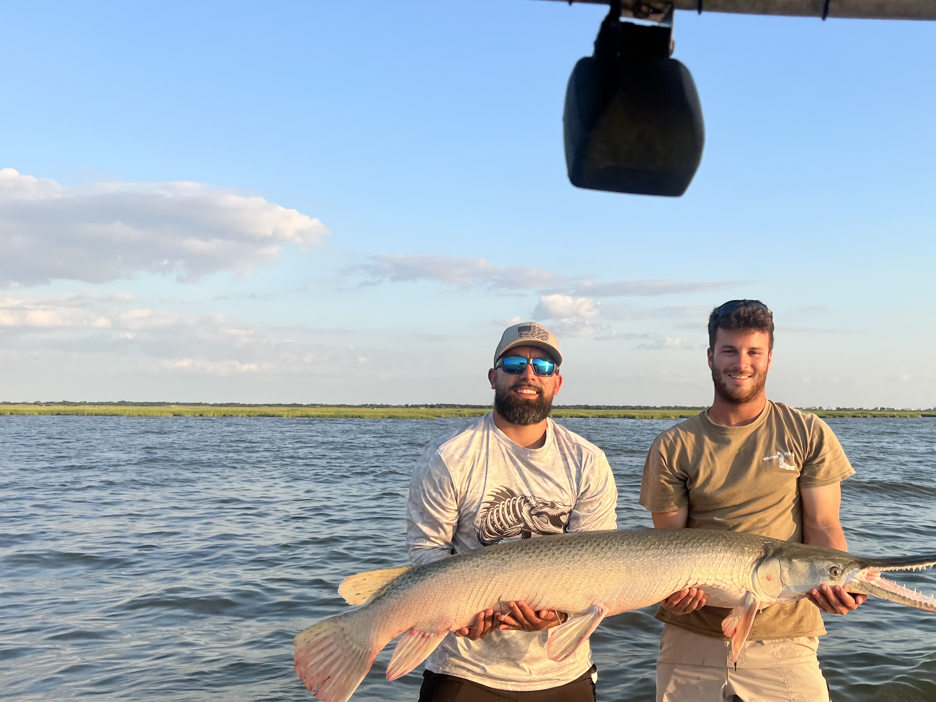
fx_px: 892
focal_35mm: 33
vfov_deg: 42.6
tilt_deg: -2.5
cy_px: 438
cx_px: 585
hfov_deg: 54.7
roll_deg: -1.0
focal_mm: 5.7
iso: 50
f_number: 1.5
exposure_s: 1/1934
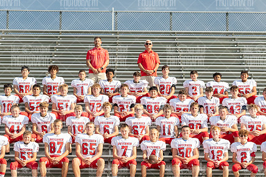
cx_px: 135
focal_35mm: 121
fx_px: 894
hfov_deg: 16.9
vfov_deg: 11.3
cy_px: 118
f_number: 3.2
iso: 400
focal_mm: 35
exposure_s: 1/250
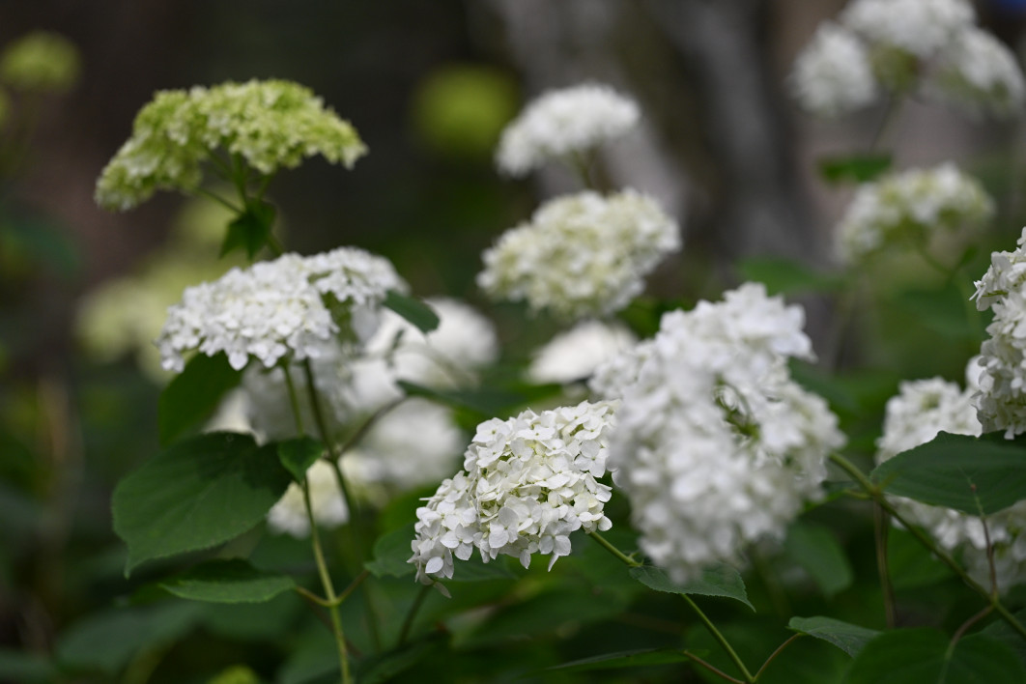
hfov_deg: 10.3
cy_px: 342
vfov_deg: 6.9
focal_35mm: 200
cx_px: 513
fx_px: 5700
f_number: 4
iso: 800
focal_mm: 200
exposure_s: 1/3200
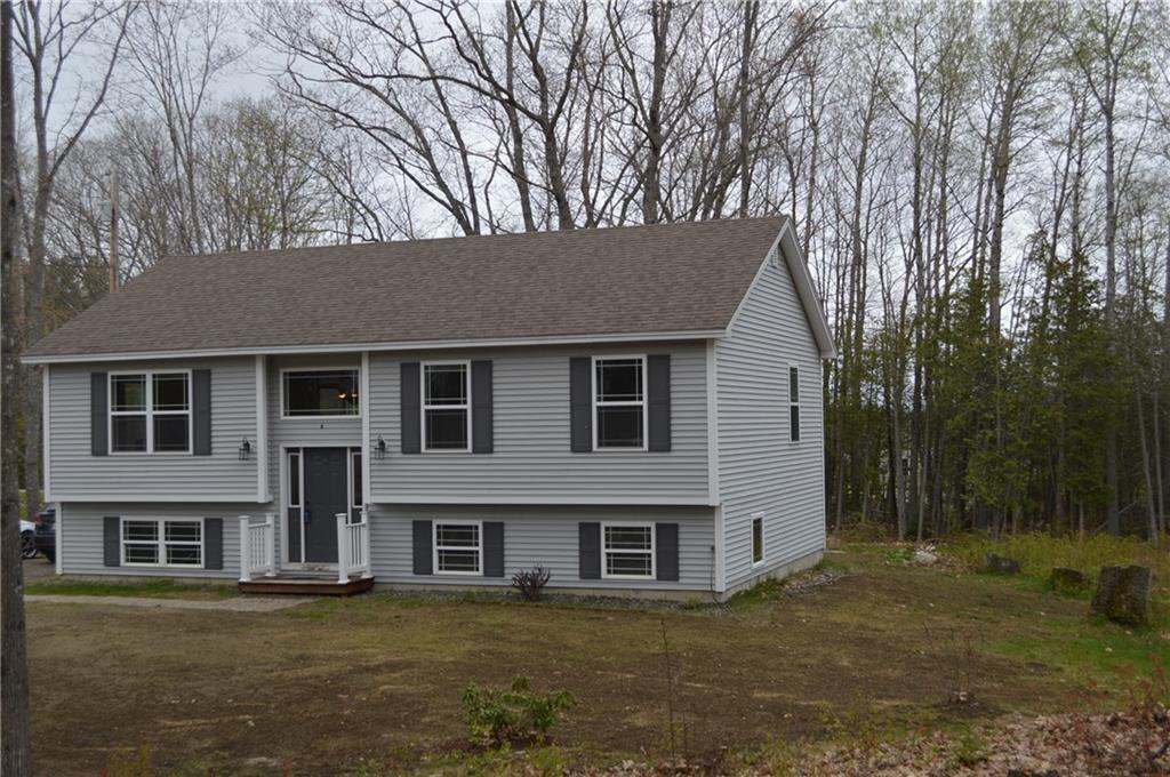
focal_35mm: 45
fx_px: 1461
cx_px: 585
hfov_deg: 43.7
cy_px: 388
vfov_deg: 29.8
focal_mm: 30
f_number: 5.6
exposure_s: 1/125
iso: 110
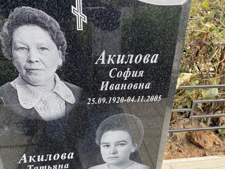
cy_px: 84
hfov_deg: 67.3
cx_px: 112
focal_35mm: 26
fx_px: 169
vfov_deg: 53.1
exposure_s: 1/393
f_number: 1.8
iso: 32
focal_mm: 4.25
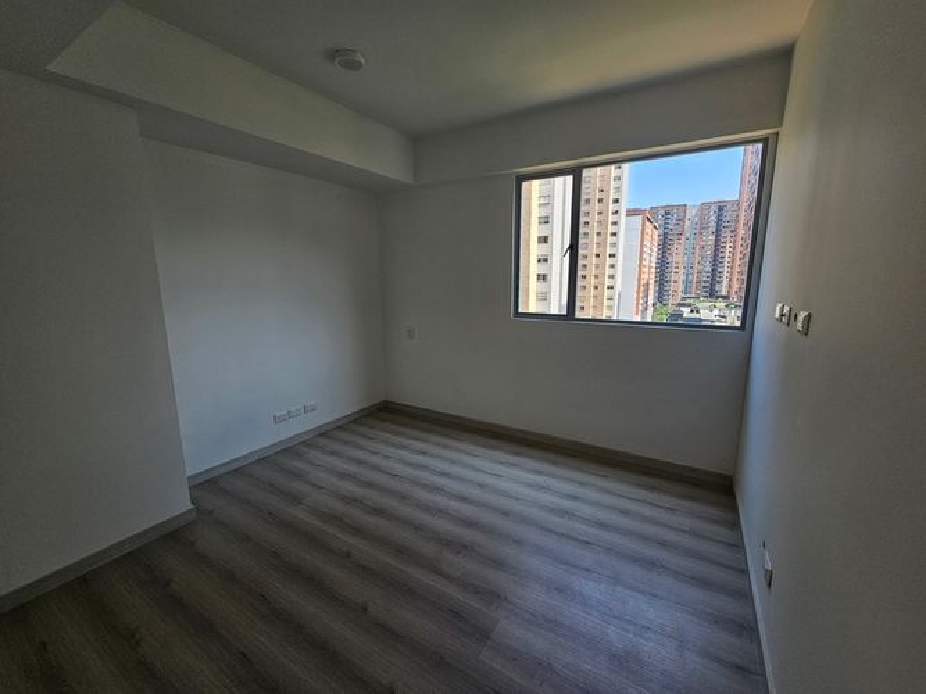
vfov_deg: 89.9
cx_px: 463
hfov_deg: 106.2
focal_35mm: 13
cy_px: 347
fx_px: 348
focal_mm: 2.2
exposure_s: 1/359
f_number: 2.2
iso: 64
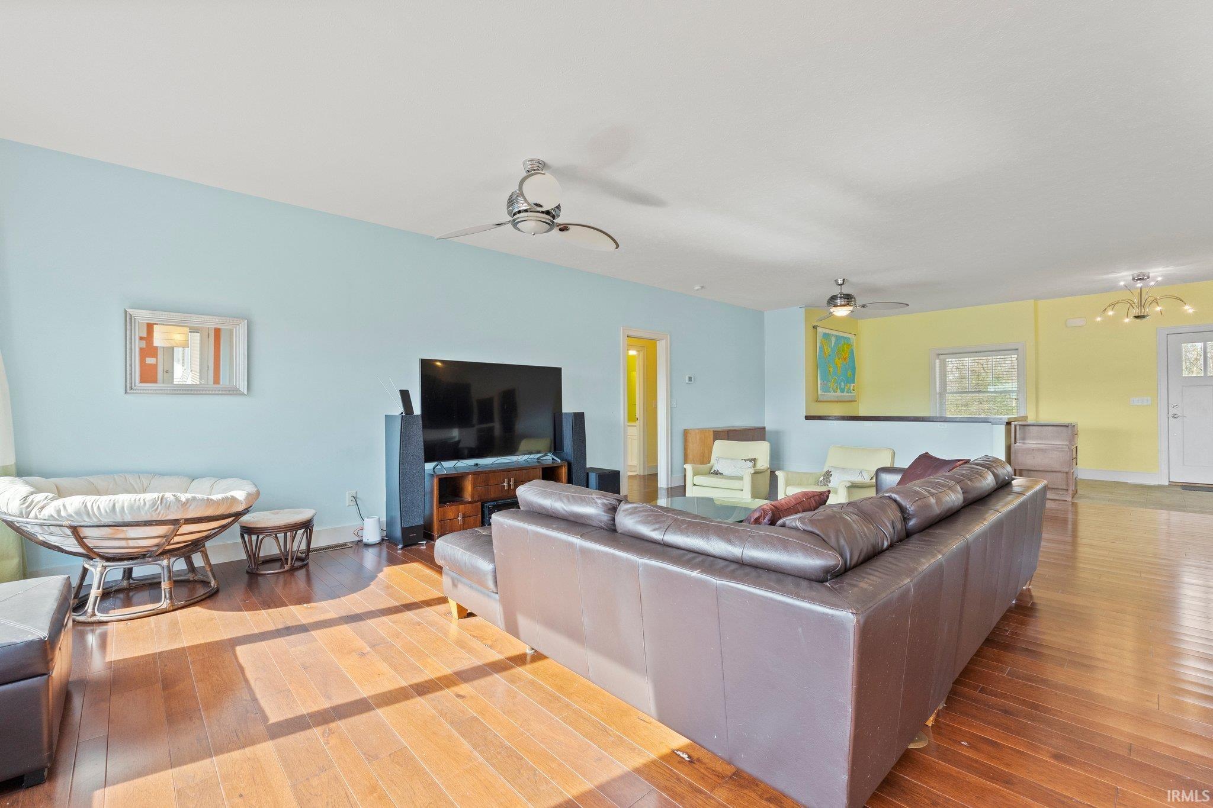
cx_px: 606
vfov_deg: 77.3
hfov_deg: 100.4
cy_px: 404
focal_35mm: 15
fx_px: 505
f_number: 5
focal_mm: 10
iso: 800
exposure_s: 1/20
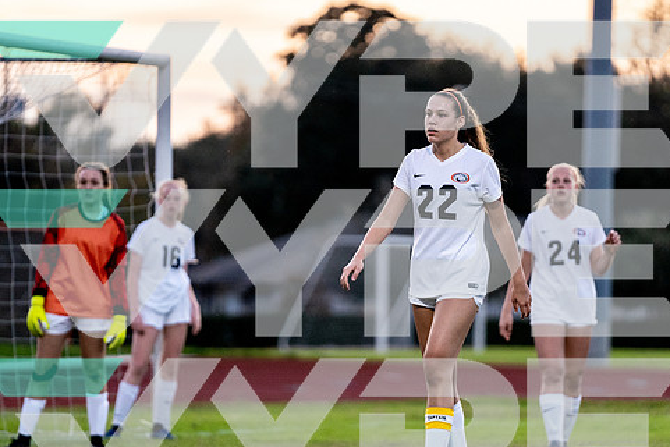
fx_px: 5994
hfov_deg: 6.4
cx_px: 395
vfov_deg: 4.3
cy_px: 242
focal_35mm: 322
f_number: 2.8
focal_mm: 200
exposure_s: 1/1600
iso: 1250
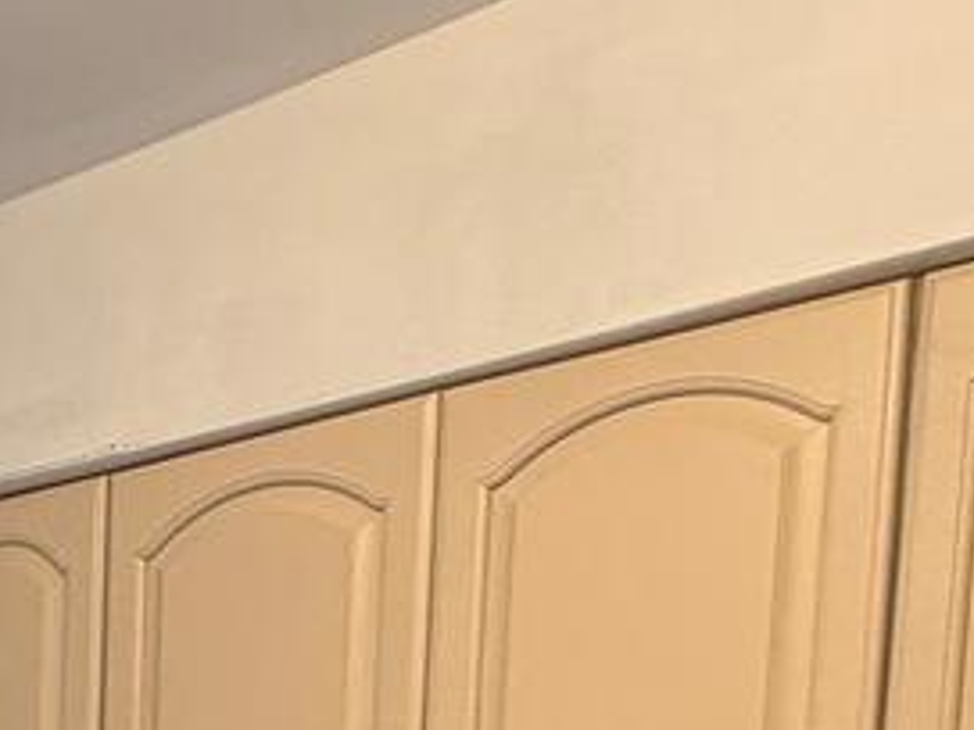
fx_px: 2082
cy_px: 1245
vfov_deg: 17.0
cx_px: -577
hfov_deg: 21.2
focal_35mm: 74
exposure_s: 1/60
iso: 160
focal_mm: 2.22
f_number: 2.2
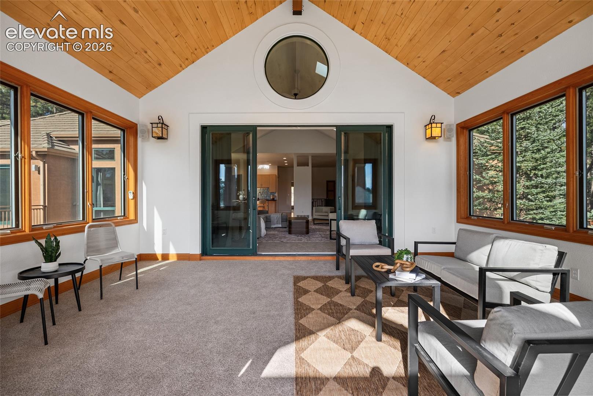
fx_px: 264
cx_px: 296
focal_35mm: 16
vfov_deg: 73.8
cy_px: 198
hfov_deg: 96.7
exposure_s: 1/8
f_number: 8
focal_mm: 16
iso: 200
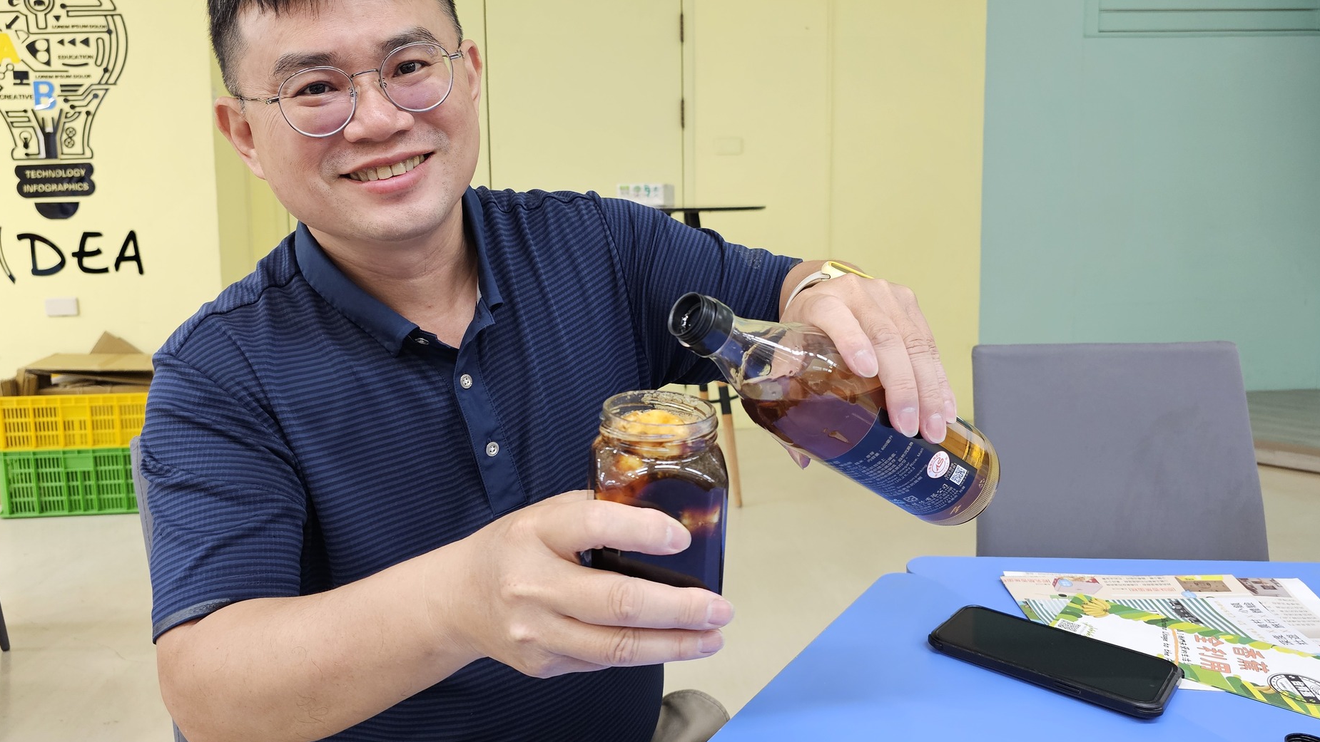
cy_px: 296
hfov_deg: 71.9
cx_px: 653
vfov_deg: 44.2
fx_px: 910
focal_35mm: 26
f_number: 1.7
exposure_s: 1/120
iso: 500
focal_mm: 6.3
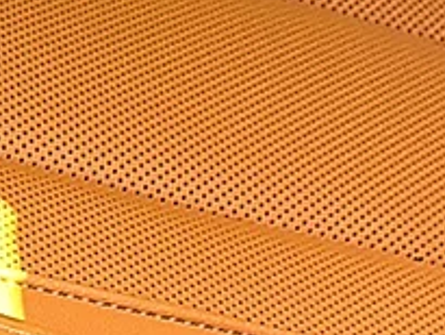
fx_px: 1801
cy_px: 510
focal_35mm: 140
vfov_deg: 10.2
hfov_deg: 13.5
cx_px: -143
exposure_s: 1/277
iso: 80
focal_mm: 6.86
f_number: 1.78
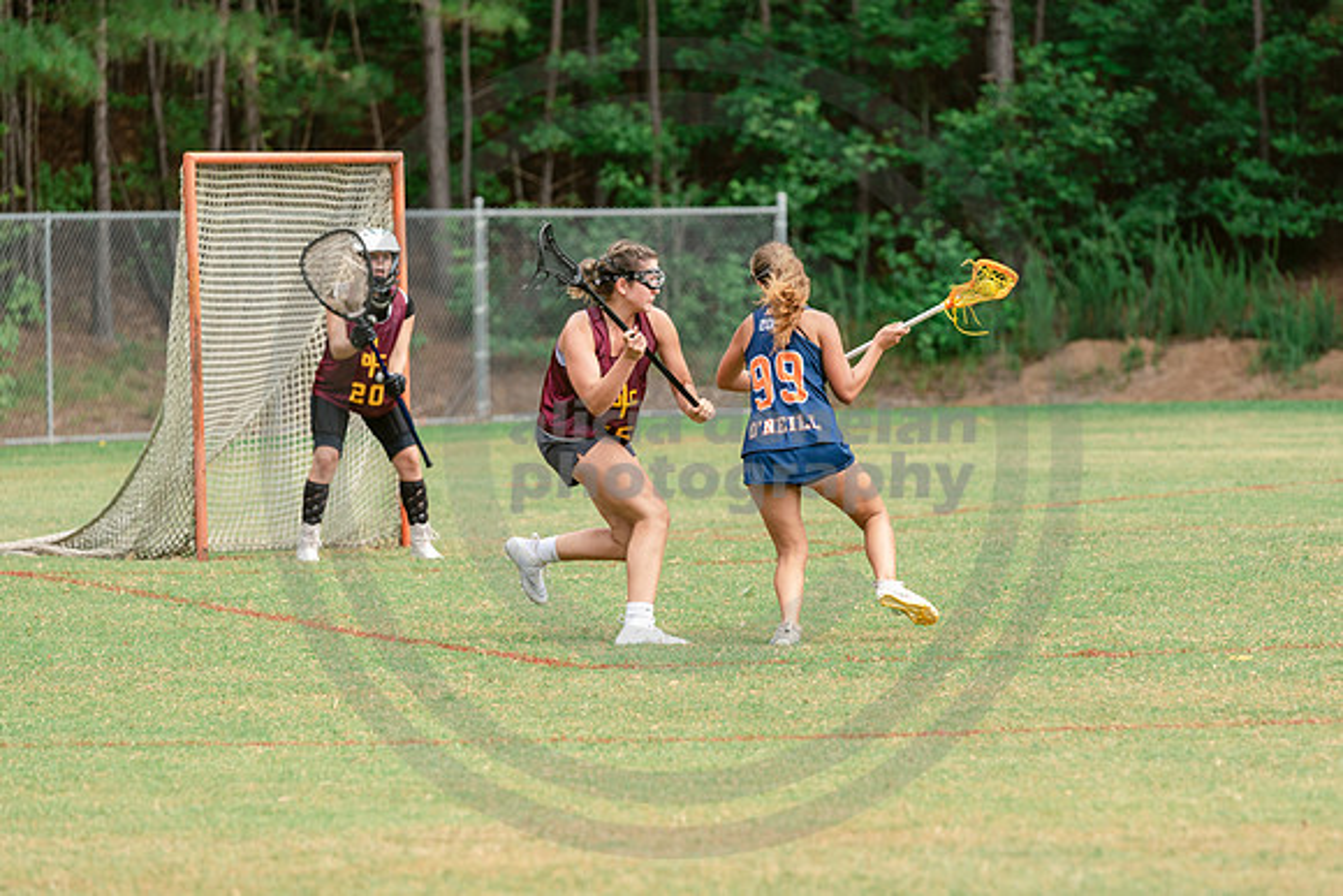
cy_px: 513
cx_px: 769
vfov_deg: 6.0
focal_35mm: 229
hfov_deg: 9.0
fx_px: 8548
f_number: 4
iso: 250
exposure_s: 1/1000
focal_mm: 200
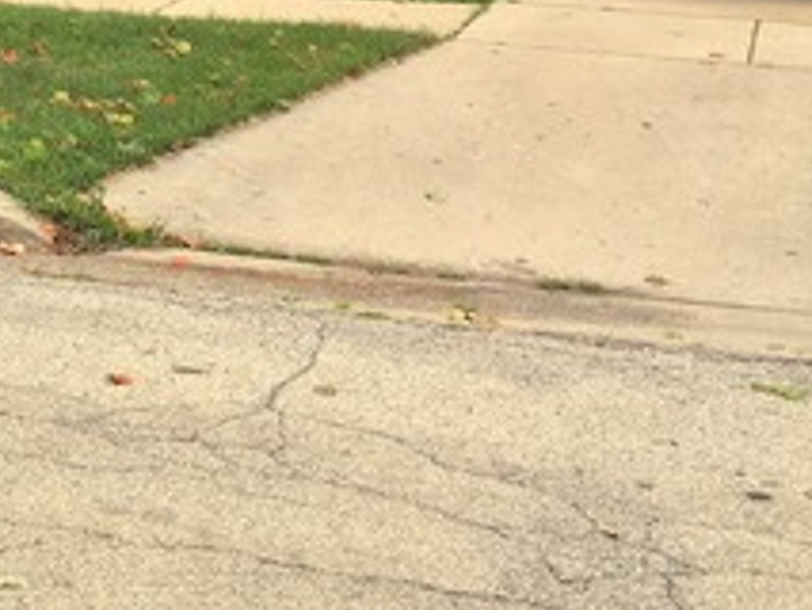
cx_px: -69
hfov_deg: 21.4
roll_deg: -1.0
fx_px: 2042
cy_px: -202
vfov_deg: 16.0
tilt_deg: -1.1
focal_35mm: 87
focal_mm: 4.15
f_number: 2.2
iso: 25
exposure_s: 1/358
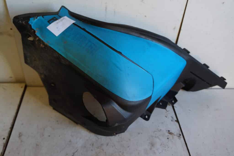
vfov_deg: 47.9
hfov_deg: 67.4
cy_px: 78
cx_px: 117
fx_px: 176
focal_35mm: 27
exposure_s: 1/60
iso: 320
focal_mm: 18
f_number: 4
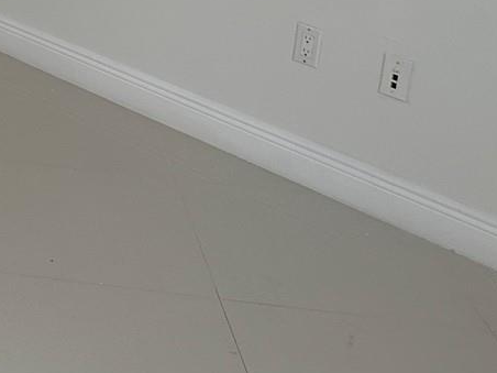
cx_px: -362
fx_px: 1220
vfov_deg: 16.3
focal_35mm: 85
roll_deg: -0.1
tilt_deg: -16.9
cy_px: -131
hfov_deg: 18.6
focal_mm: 6.86
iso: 125
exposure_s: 1/60
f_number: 1.78
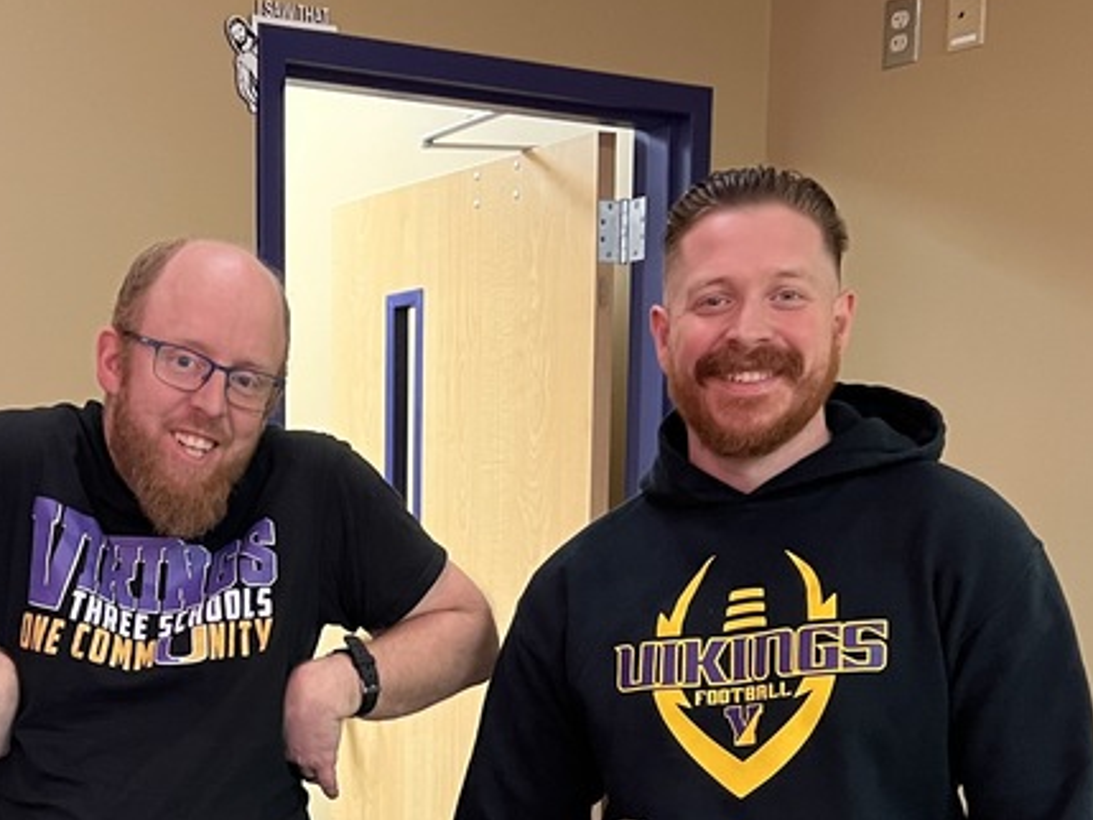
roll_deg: +1.1
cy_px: 825
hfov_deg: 29.9
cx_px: 107
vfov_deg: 22.7
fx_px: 1958
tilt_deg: -7.5
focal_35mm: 62
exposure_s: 1/60
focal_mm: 5.7
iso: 320
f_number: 1.5
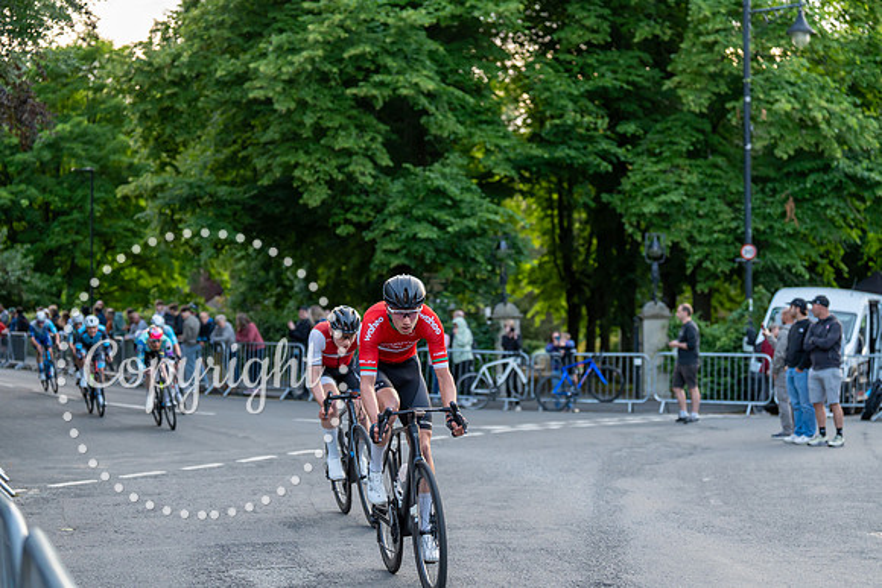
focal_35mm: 70
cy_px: 294
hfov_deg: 28.8
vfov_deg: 19.5
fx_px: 1715
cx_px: 441
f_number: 2.8
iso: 1000
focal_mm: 70
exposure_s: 1/800
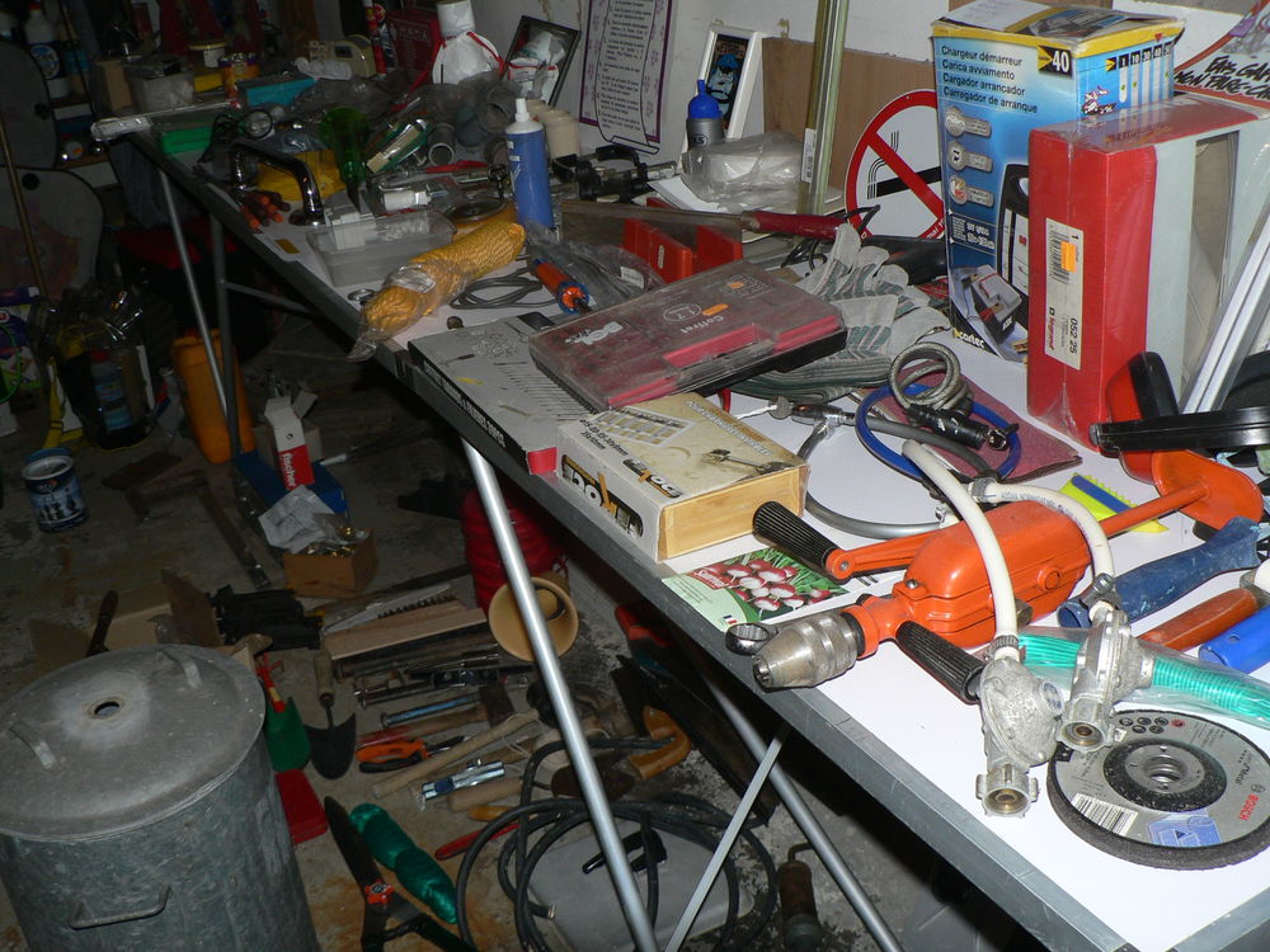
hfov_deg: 51.4
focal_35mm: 36
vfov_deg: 39.7
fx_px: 1321
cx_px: 635
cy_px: 476
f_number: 2.8
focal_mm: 6
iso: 100
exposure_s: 1/60
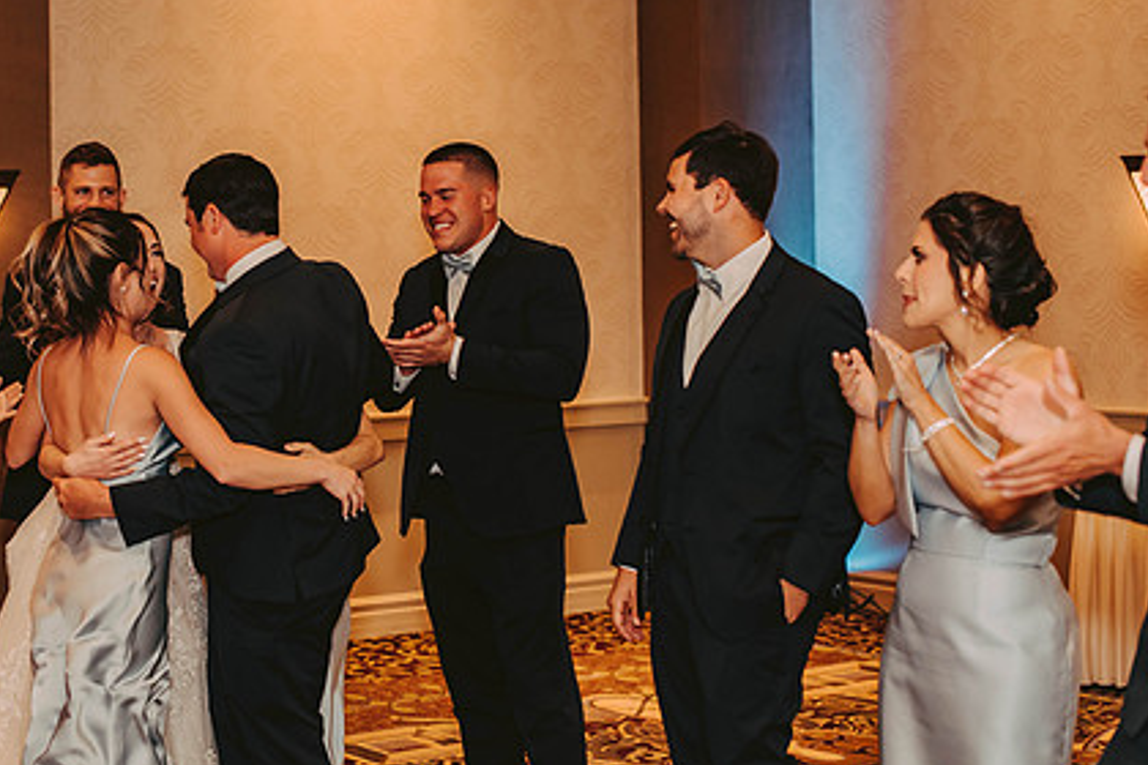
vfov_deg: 19.7
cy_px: 305
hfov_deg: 29.0
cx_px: 366
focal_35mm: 69
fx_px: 2200
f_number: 2.5
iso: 800
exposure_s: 1/125
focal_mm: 50
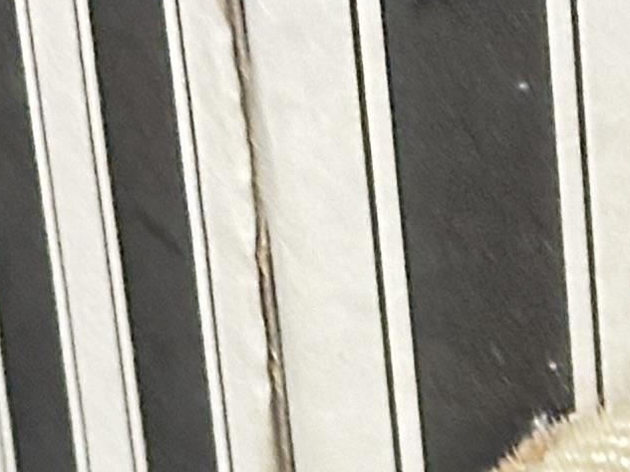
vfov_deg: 4.6
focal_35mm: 306
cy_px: 1452
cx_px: 1012
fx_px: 5569
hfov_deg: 6.4
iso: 250
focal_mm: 6.86
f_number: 1.78
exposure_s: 1/33
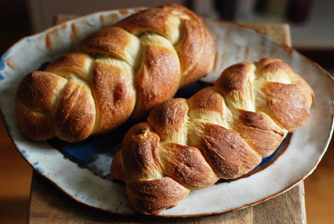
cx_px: 167
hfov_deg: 27.0
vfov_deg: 18.2
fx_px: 697
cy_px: 112
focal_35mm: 75
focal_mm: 50
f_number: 2.2
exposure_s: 1/200
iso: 800
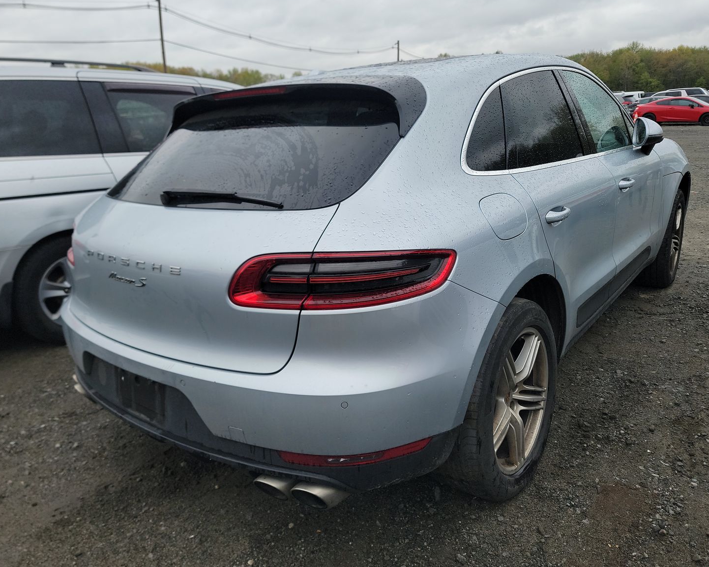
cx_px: 350
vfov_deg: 54.9
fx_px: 545
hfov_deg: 66.0
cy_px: 280
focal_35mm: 26
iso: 50
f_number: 1.8
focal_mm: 6.7
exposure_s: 1/161
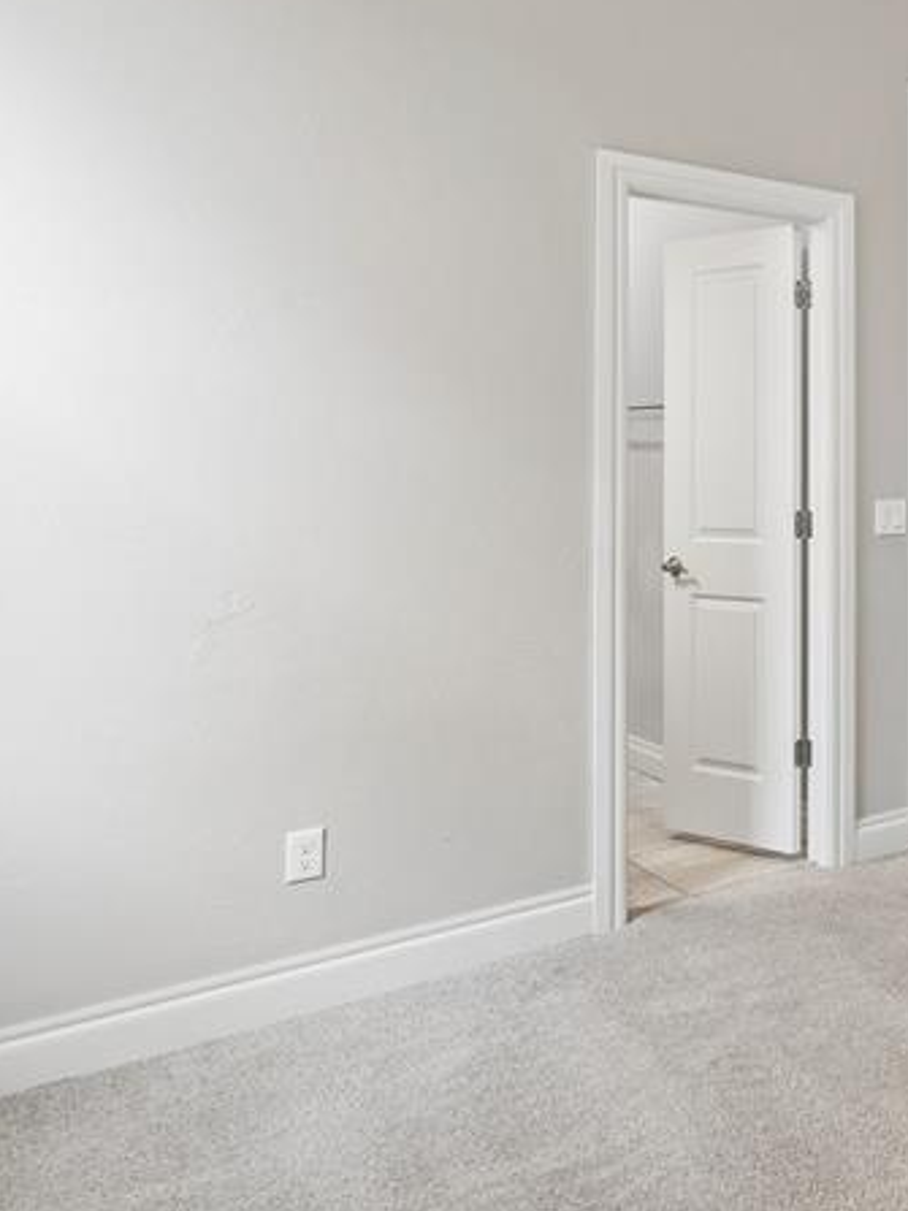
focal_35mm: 33
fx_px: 1155
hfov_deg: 33.2
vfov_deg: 54.3
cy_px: 409
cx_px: 1142
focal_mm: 10
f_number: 7.1
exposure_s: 1/30
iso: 200
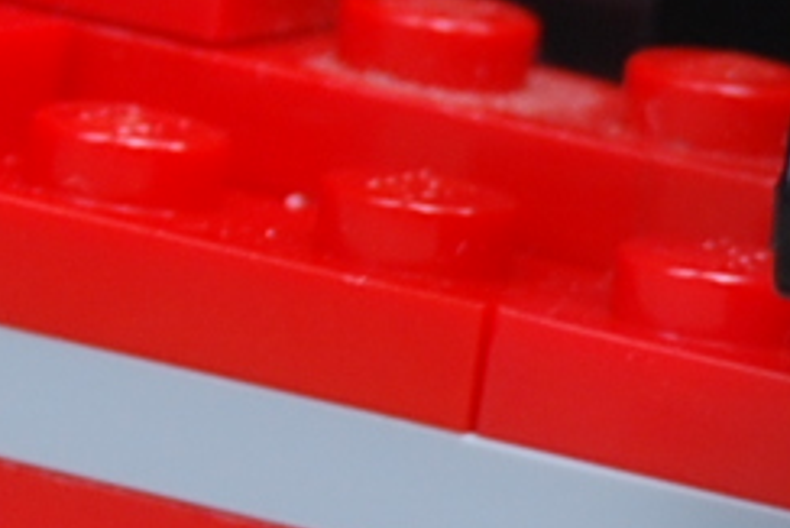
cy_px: 104
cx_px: 2056
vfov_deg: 2.1
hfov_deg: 3.1
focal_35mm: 655
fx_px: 14381
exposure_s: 1/60
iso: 200
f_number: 5.6
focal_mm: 55
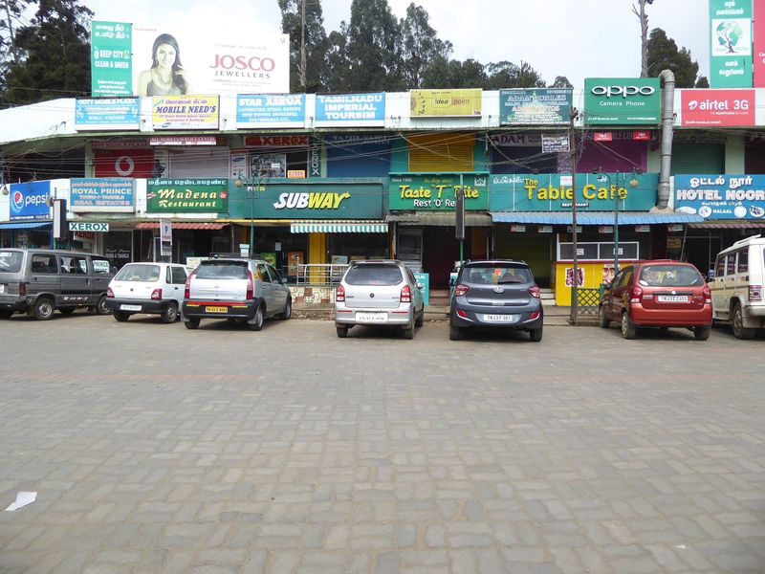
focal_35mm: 25
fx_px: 552
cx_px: 382
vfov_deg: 54.9
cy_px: 287
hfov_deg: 69.4
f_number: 3.3
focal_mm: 4.3
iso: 80
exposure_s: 1/500
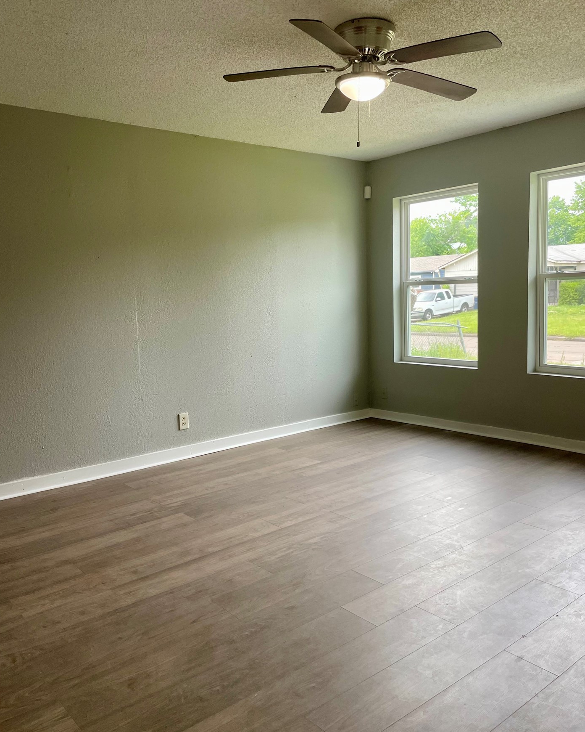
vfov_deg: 62.2
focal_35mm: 28
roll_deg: +1.6
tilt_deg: -5.1
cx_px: 290
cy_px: 361
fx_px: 606
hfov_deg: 51.5
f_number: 1.6
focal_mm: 4.2
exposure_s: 1/120
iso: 125
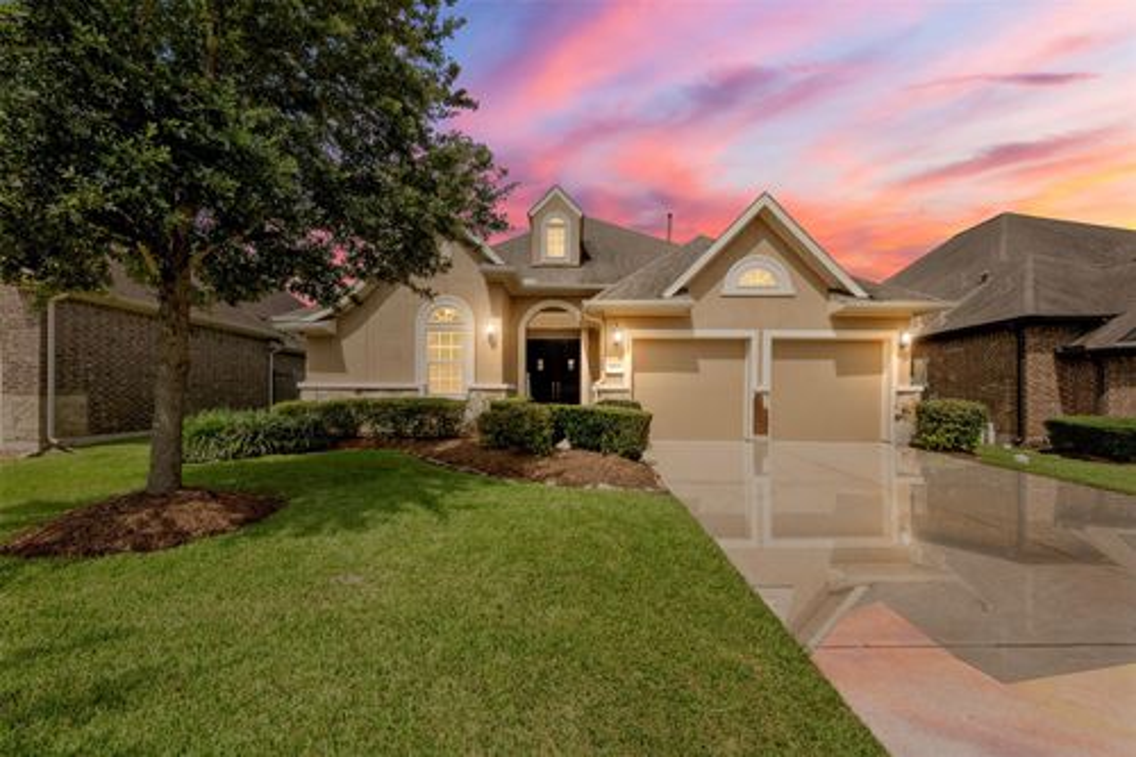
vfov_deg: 81.2
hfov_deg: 104.3
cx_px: 568
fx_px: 442
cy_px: 378
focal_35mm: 14
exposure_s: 1/250
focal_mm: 14
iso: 800
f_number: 8
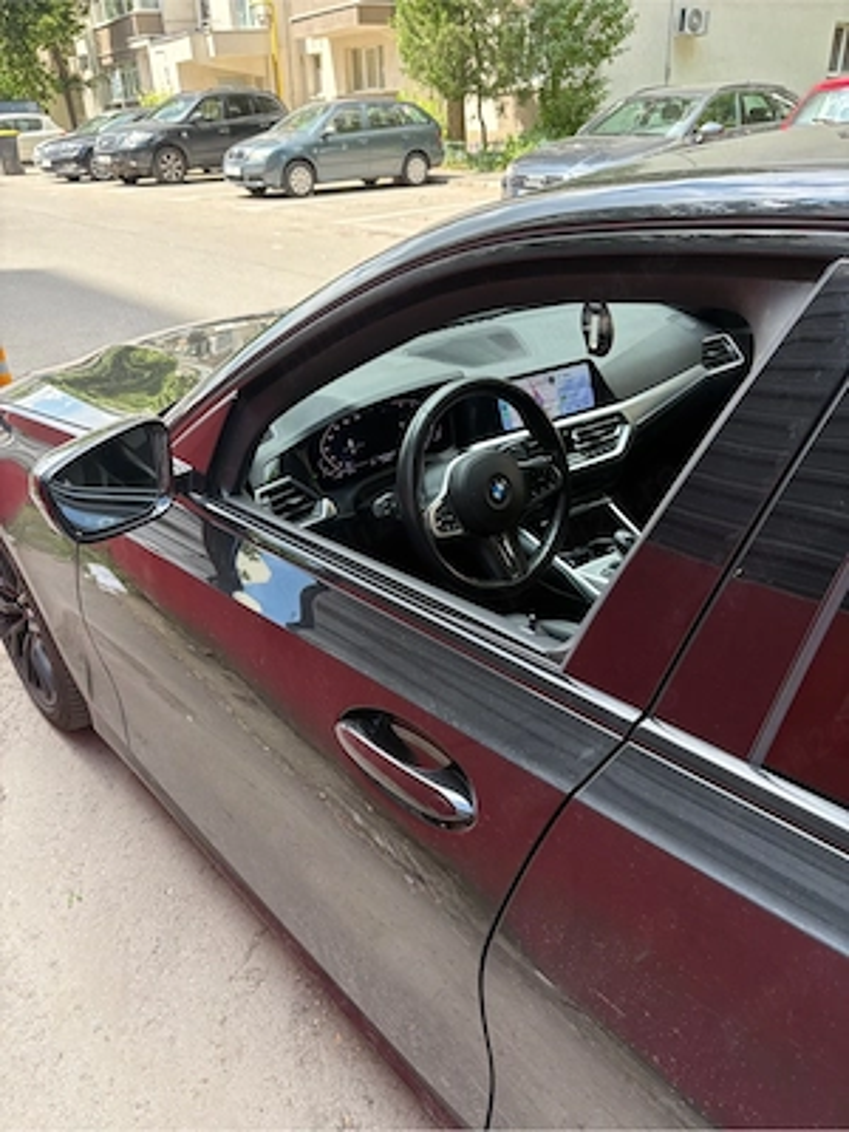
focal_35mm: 26
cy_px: 566
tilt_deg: -25.5
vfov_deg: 67.3
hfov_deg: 53.1
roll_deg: +1.1
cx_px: 424
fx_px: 850
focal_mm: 5.96
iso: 64
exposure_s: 1/310
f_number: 1.6
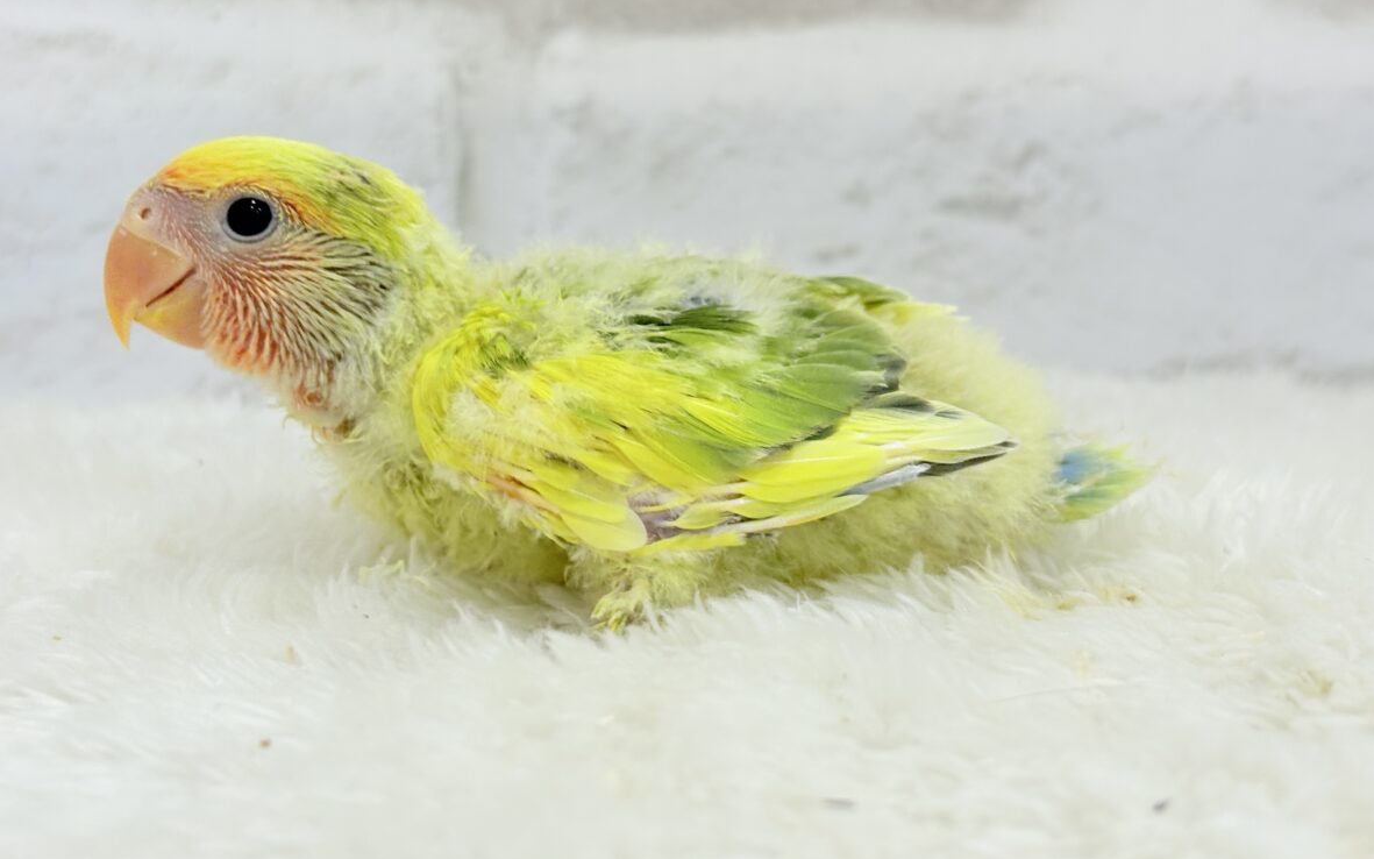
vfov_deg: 23.1
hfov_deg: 36.3
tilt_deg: -5.3
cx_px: 679
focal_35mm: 56
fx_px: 2097
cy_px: 354
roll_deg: -0.1
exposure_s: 1/100
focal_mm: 5.96
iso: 64
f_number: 1.6
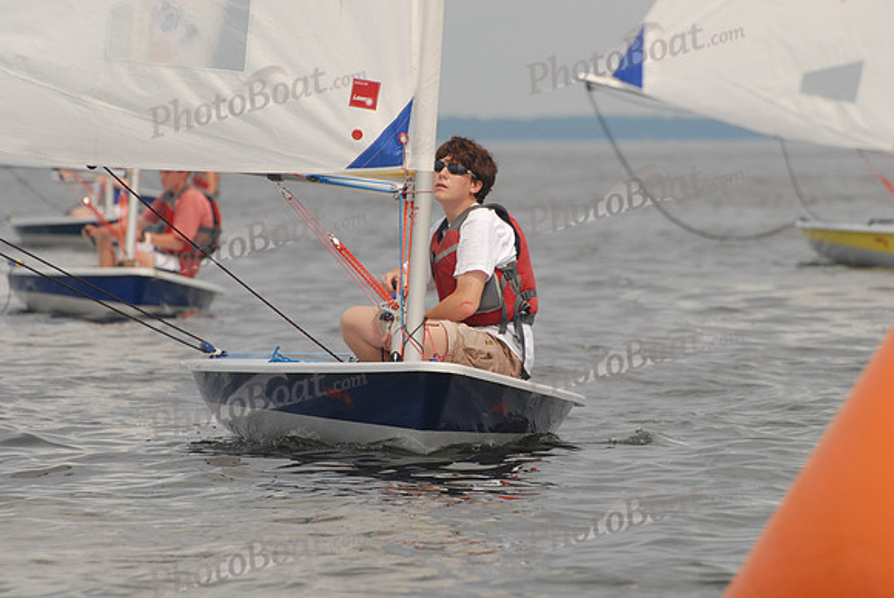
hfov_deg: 4.6
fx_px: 11186
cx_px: 447
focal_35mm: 450
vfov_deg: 3.1
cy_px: 299
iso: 250
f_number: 8
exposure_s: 1/500
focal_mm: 300
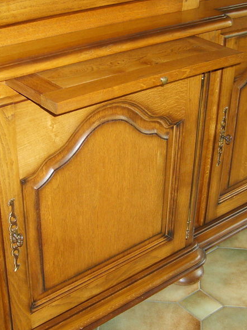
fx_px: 561
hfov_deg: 24.8
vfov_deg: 32.7
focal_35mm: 59
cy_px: 184
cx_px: 128
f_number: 2.8
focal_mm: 5.8
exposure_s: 1/45
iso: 133
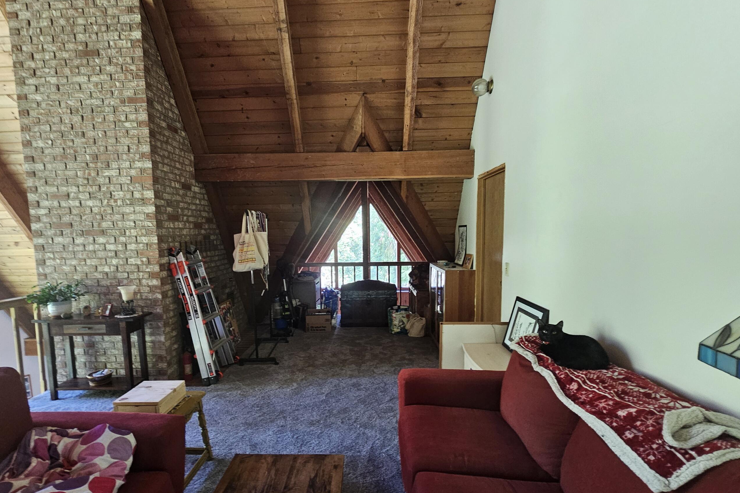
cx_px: 353
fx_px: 329
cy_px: 269
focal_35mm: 16
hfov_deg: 96.7
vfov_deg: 73.6
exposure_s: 1/30
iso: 320
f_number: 2.2
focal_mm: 2.2
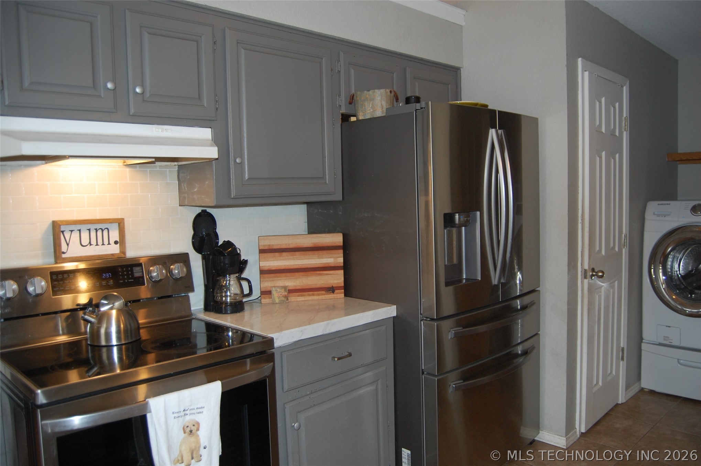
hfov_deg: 67.4
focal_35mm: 27
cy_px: 233
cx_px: 350
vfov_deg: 47.8
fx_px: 525
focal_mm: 18
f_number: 3.5
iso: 400
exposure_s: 1/60
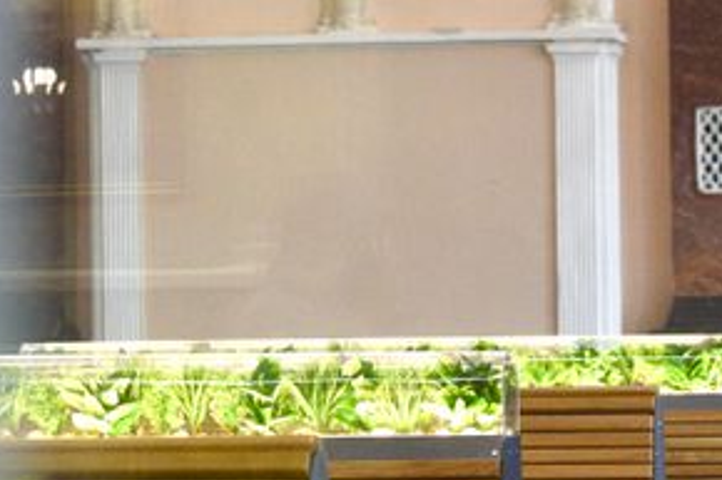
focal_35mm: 229
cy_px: 298
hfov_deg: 8.9
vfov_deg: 6.0
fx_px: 4590
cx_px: 846
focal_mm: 95
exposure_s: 1/200
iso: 2000
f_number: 4
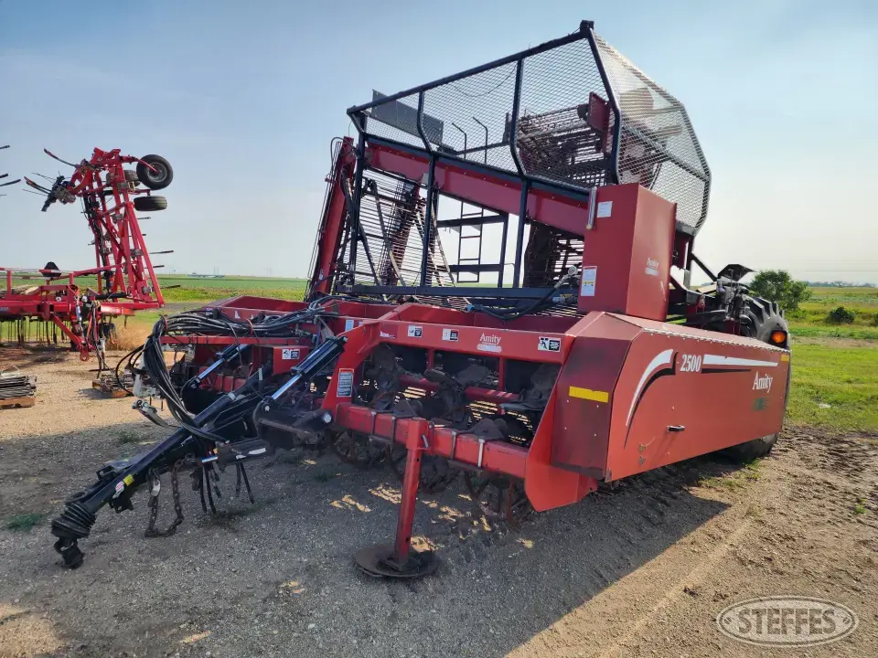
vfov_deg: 58.9
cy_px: 329
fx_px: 583
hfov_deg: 73.9
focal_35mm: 23
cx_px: 439
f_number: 1.8
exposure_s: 1/984
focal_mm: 6.4
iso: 12
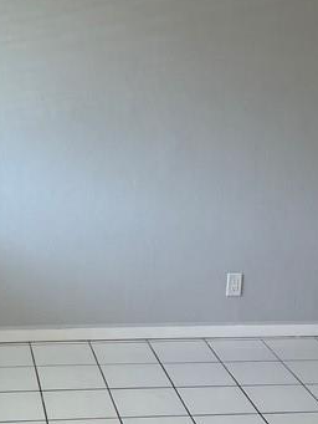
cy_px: 210
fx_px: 955
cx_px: 106
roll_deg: +1.3
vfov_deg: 25.0
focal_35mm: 78
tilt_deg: -5.6
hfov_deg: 18.9
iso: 32
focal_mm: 5.7
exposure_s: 1/138
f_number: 1.5
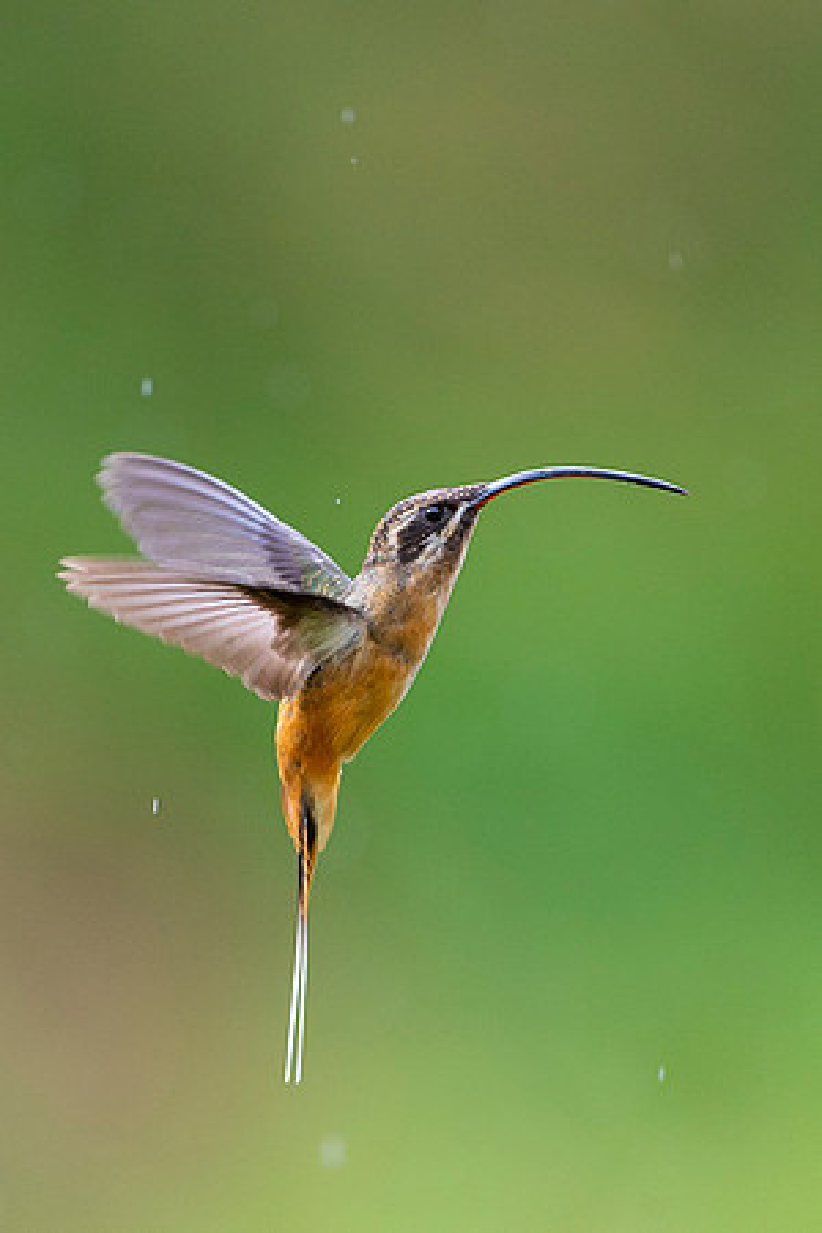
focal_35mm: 767
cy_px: 630
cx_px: 331
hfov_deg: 1.8
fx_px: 26264
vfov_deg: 2.7
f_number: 4
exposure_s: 1/1250
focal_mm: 500
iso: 2000
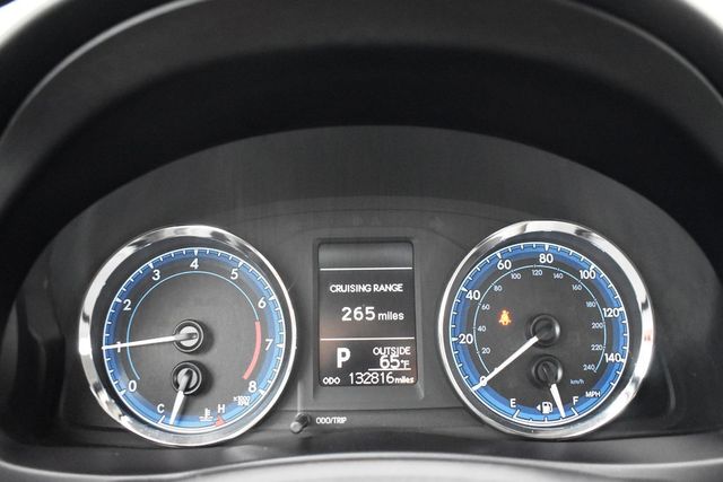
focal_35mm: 30
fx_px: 603
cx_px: 362
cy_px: 241
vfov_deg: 43.6
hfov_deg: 61.9
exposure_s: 1/125
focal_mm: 20
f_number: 3.5
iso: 4000
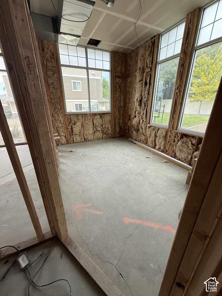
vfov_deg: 102.1
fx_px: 120
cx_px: 111
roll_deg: -1.2
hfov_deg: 85.7
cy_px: 148
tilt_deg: -20.5
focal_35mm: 14
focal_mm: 2.22
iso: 64
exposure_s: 1/209
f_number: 2.2
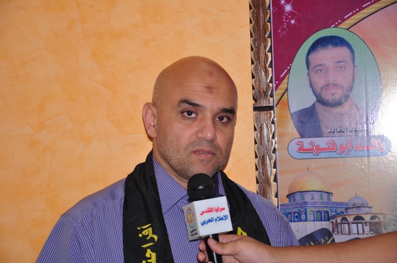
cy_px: 132
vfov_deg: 13.0
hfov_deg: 19.5
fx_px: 1156
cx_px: 198
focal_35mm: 105
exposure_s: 1/125
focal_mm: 70
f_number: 6.3
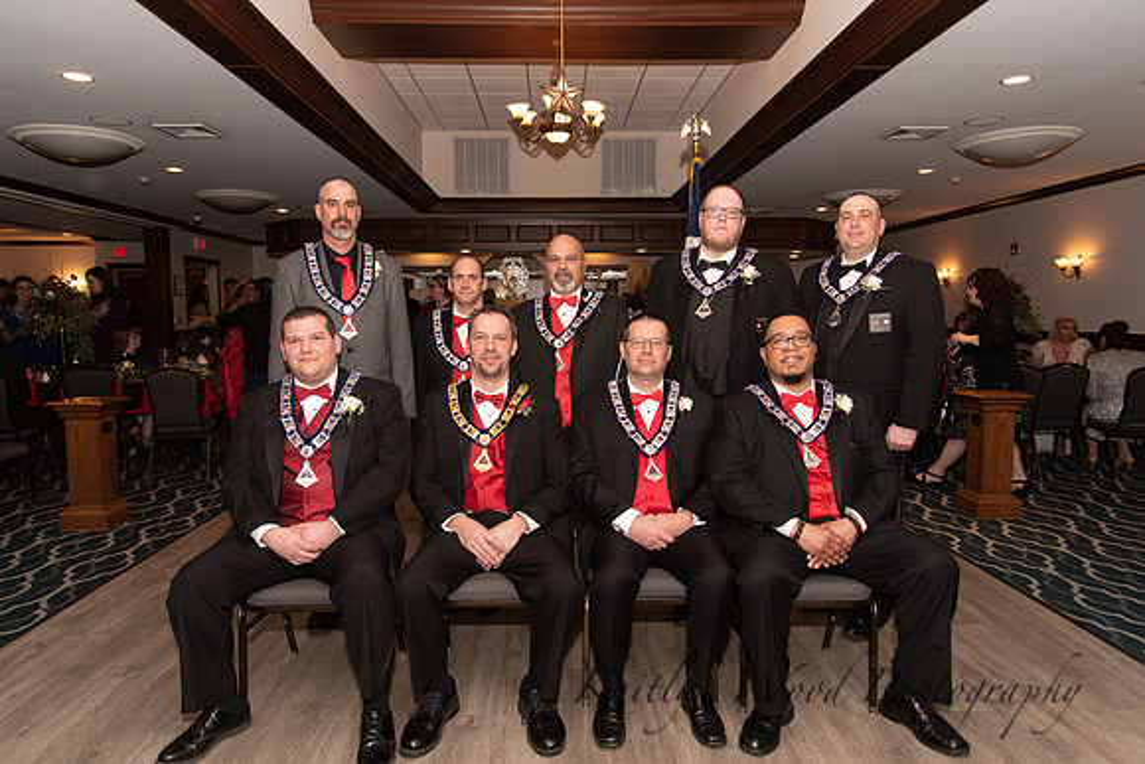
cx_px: 572
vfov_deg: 52.6
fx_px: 773
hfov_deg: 73.0
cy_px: 382
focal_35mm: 24
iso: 800
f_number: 4
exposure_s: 1/200
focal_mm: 24
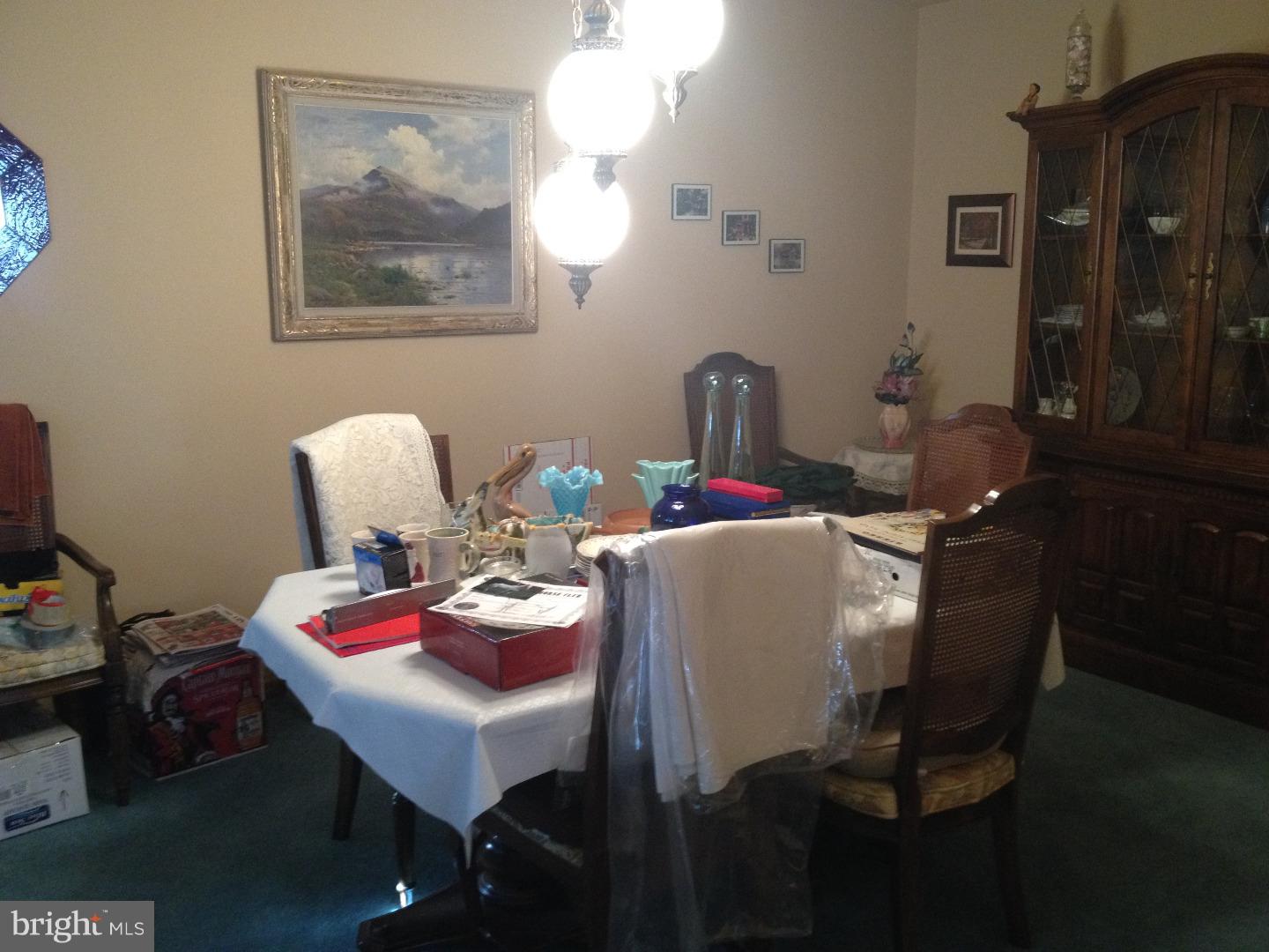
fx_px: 1283
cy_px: 476
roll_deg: +0.6
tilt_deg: -10.0
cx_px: 634
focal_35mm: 35
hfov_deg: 52.6
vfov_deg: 40.7
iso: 250
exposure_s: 1/20
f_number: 2.4
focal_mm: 4.28
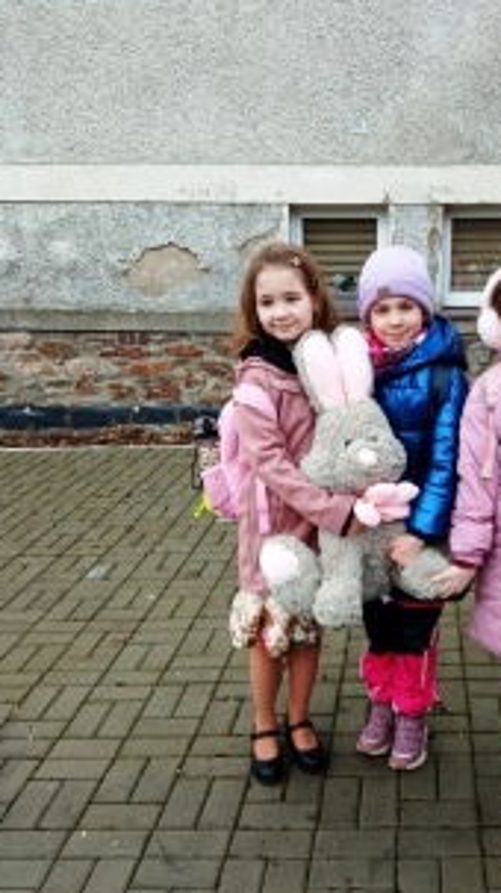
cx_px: 377
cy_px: 498
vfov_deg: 56.5
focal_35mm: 35
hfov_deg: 33.0
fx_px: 828
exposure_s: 1/149
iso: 111
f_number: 2.2
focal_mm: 3.79
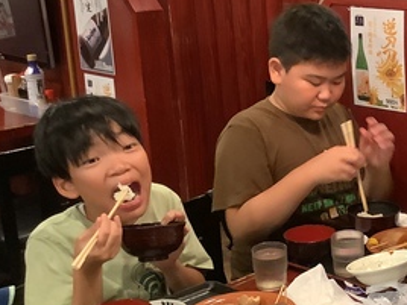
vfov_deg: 19.9
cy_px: 181
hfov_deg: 24.6
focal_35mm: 74
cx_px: 442
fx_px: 870
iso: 400
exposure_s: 1/33
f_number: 2.4
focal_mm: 3.3
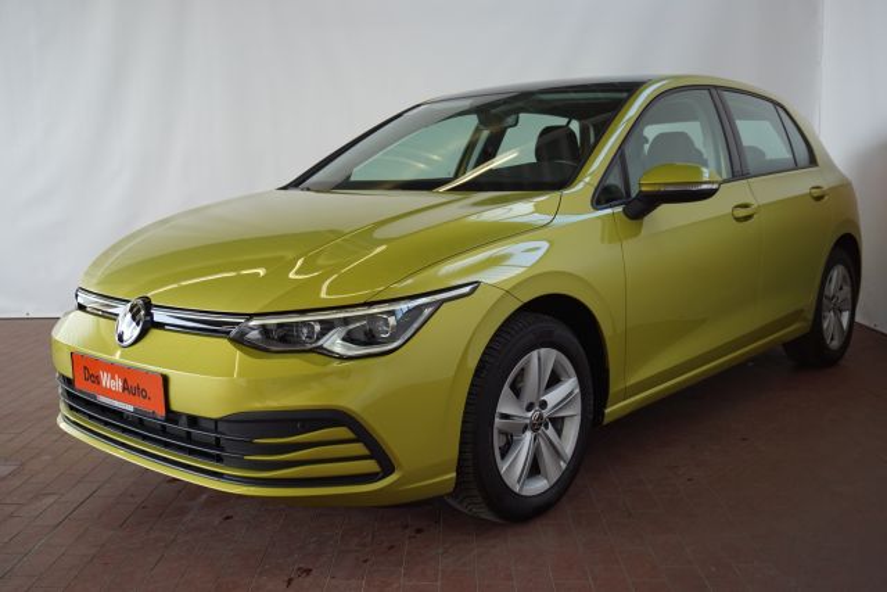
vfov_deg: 36.9
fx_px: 887
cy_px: 296
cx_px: 444
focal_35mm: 36
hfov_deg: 53.1
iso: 320
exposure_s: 1/200
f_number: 4
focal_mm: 24
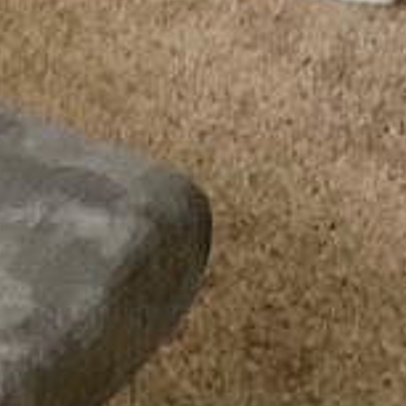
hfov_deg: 6.1
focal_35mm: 252
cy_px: -747
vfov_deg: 6.4
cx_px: -1024
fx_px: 3344
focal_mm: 3
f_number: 1.8
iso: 100
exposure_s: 1/60
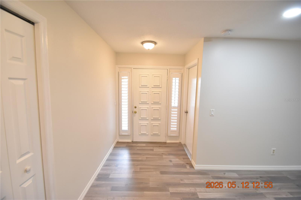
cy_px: 100
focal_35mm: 15
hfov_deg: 100.4
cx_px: 150
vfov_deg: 77.3
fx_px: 125
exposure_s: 1/60
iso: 800
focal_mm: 10
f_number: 3.5
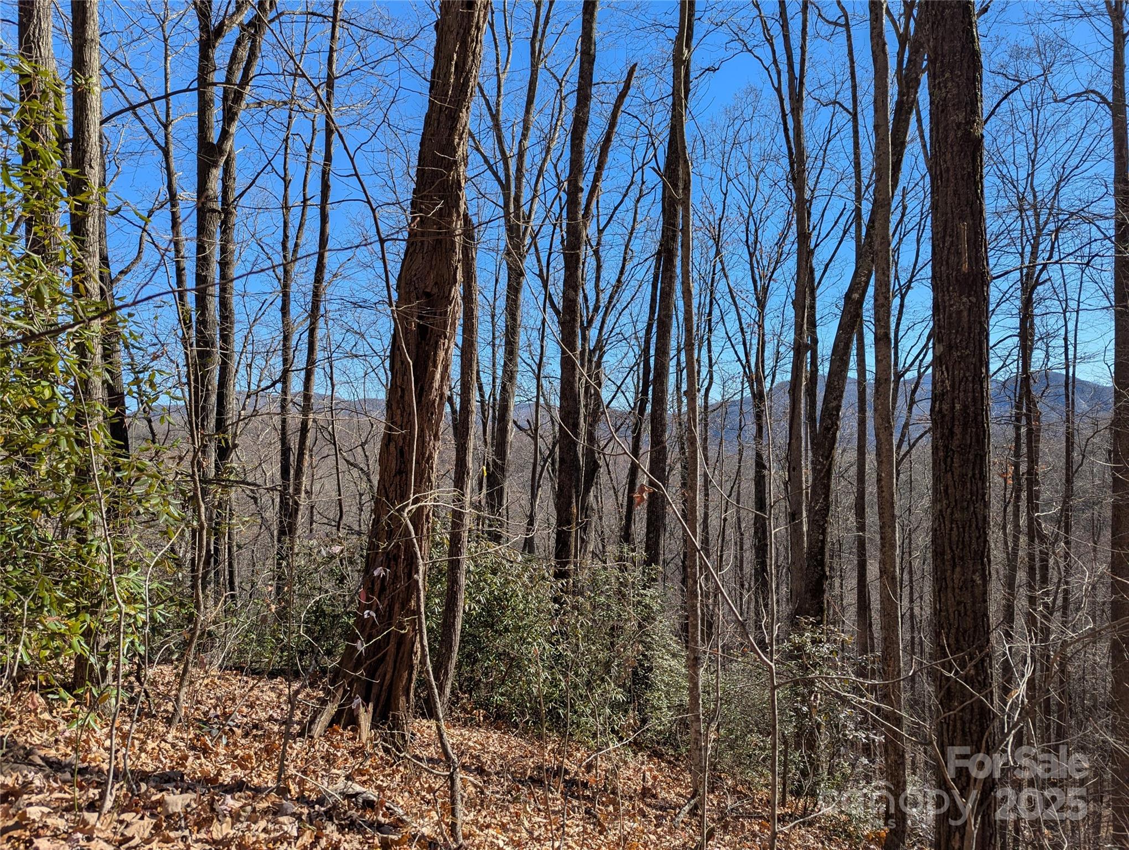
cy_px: 425
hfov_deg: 71.5
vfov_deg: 56.9
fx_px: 784
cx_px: 564
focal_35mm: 24
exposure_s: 1/1414
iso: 41
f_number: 1.85
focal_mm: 6.81
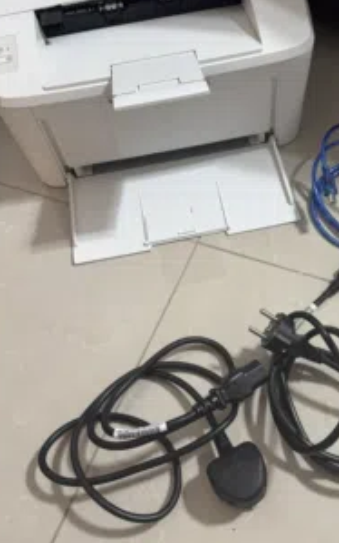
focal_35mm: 34
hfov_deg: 36.9
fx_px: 502
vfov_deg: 56.7
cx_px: 227
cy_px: 276
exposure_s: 1/50
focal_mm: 6.76
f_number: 1.78
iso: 320
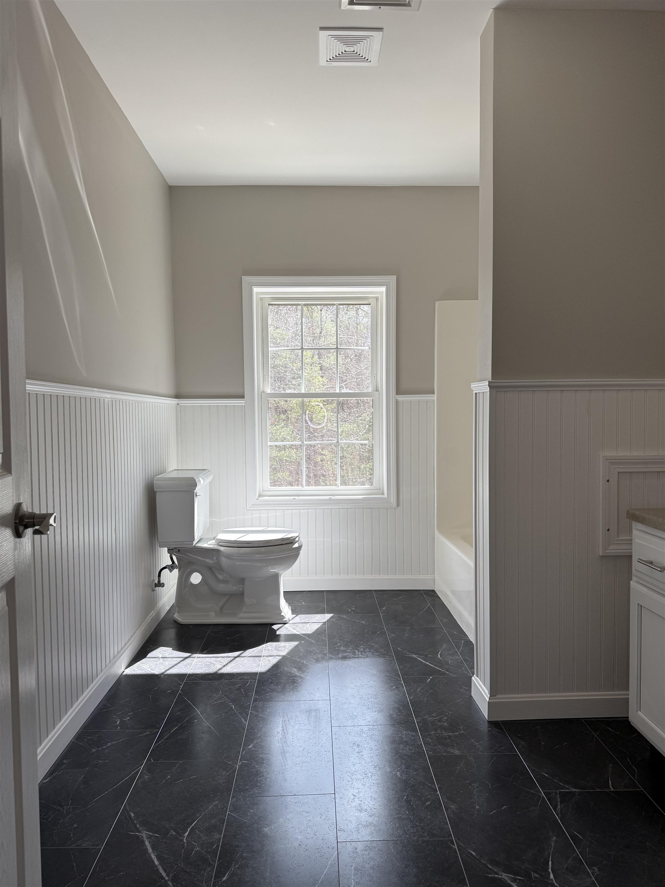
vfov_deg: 71.6
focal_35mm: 24
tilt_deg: -2.3
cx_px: 332
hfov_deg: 56.8
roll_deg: +0.2
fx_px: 615
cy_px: 444
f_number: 1.78
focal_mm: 6.76
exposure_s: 1/376
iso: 100
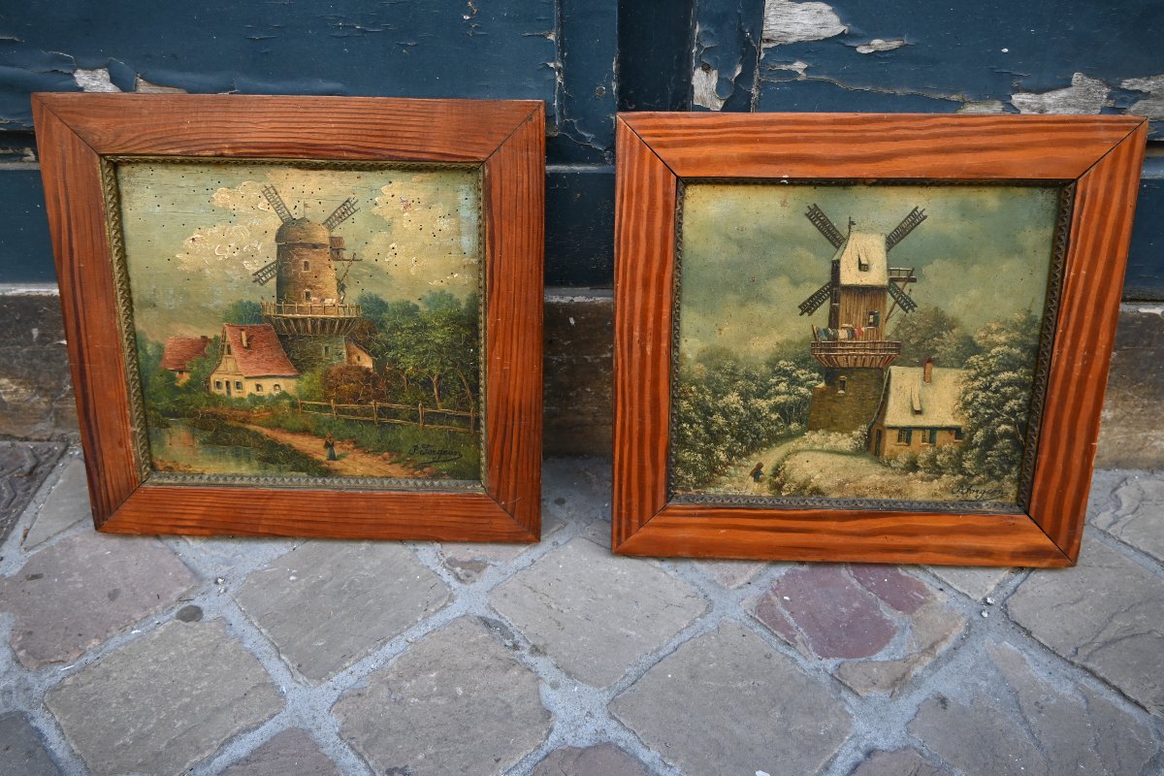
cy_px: 388
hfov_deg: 60.7
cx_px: 582
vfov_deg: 42.6
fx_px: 994
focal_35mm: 31
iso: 280
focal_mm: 20.5
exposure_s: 1/250
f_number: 4
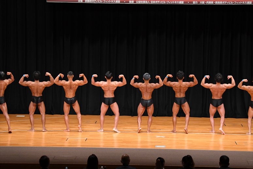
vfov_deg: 11.7
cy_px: 84
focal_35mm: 117
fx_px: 822
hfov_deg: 17.5
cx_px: 126
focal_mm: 78
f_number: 5.6
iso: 4000
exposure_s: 1/400
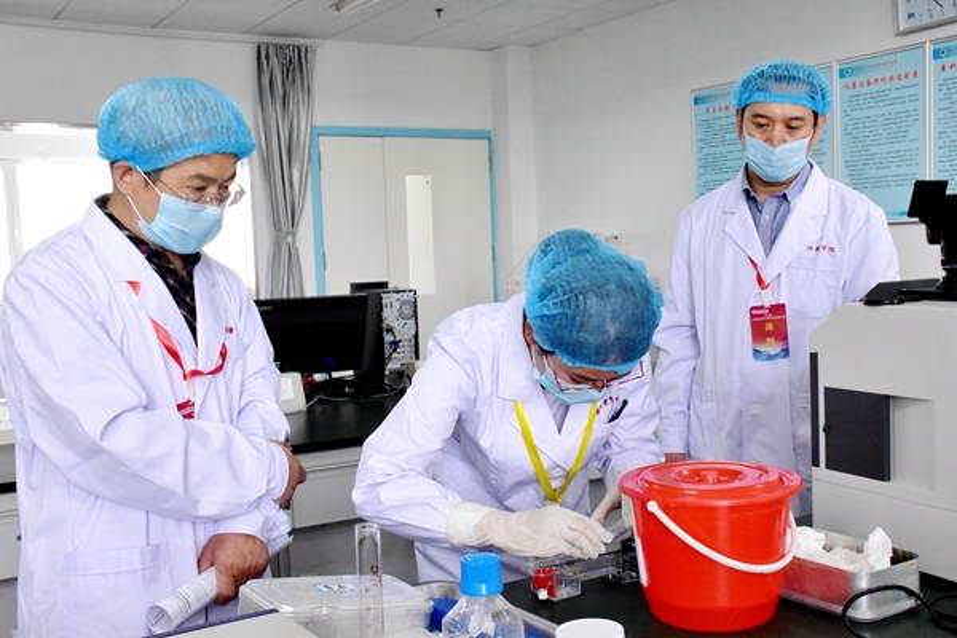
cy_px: 319
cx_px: 478
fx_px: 957
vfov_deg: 36.9
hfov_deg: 53.1
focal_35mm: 36
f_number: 11
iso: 5000
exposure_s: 1/125
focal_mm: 24
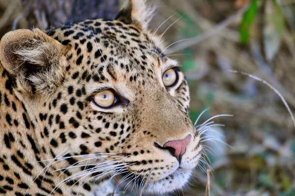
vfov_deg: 1.8
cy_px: 98
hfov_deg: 2.8
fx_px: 6141
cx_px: 148
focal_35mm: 750
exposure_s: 1/60
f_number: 6.3
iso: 200
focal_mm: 500
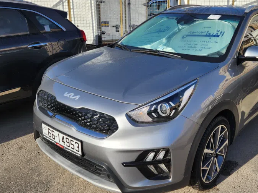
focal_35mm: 35
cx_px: 159
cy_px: 90
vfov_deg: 40.7
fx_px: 261
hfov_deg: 52.1
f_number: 1.8
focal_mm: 5.4
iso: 20
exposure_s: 1/1513
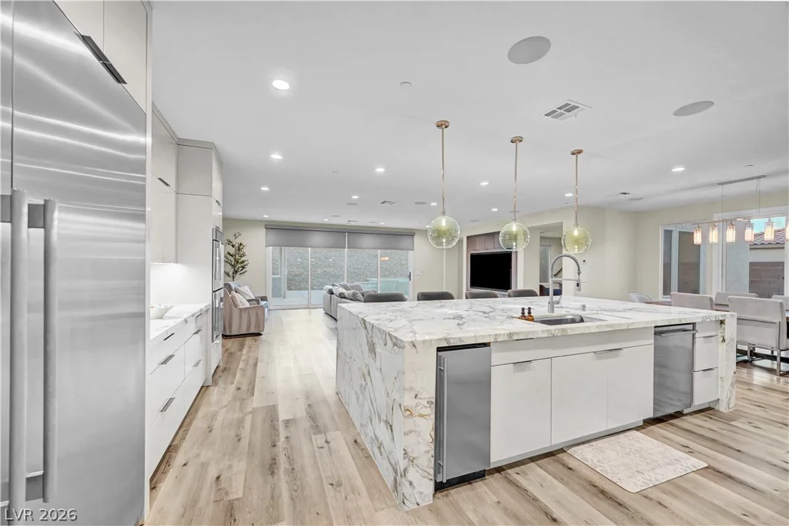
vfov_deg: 81.2
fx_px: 307
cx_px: 394
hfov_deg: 104.3
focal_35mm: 14
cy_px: 263
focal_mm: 14
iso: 800
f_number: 8
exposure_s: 1/15
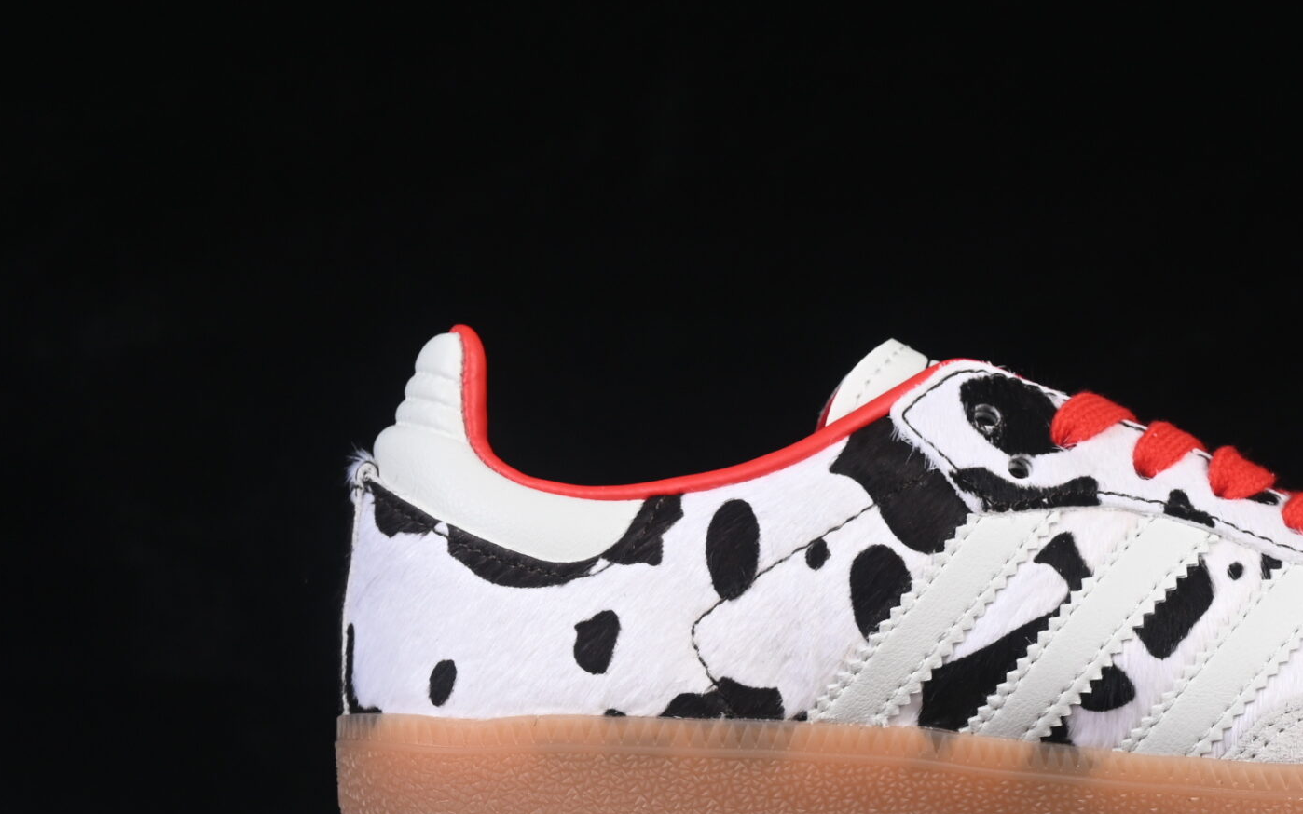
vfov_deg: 9.4
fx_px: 4972
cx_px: 1082
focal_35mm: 140
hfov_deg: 14.8
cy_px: 368
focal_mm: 50
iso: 160
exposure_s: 1/80
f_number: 8
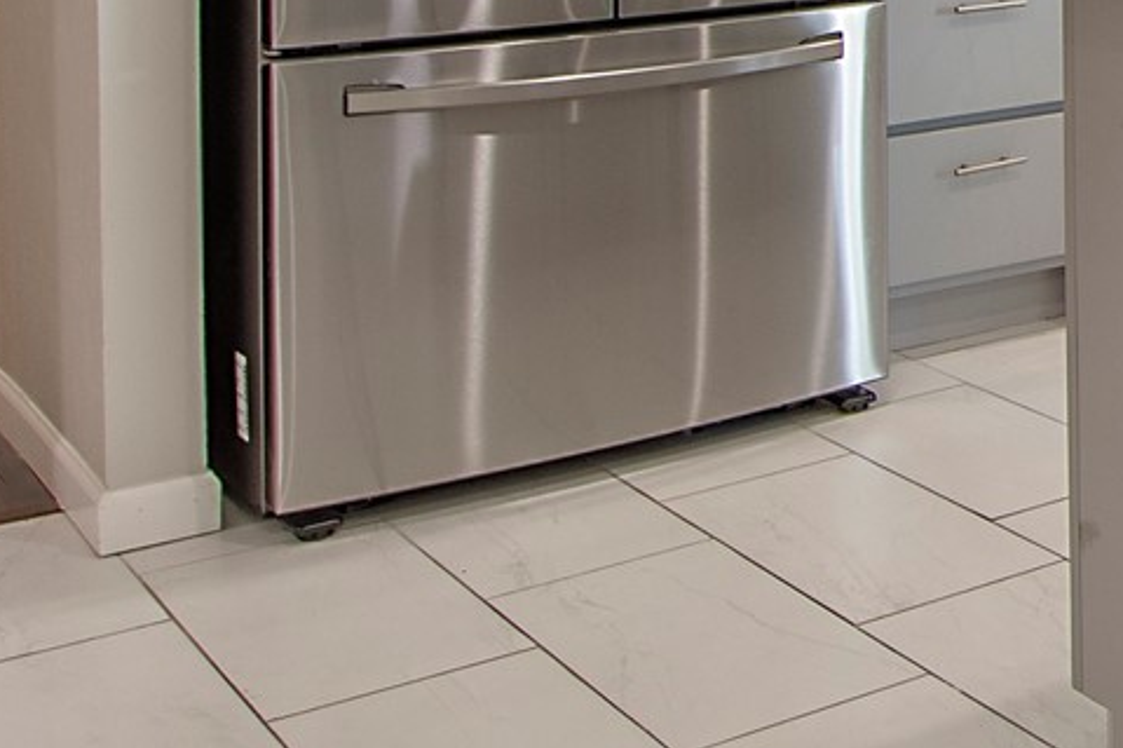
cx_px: 1651
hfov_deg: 23.9
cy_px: -331
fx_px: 2120
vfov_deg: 18.1
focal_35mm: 68
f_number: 8
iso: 100
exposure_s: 1/10
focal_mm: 10
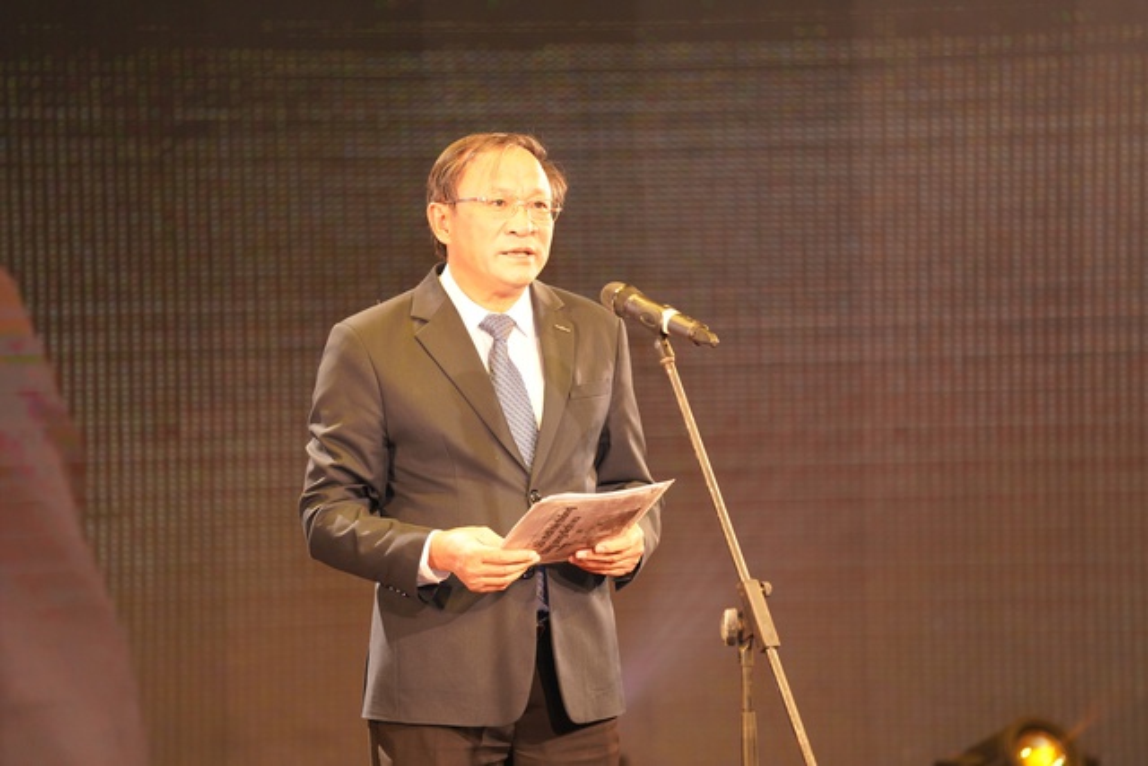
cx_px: 574
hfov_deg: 10.3
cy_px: 383
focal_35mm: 200
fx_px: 6379
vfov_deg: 6.9
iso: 1600
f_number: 2.8
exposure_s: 1/200
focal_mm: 200
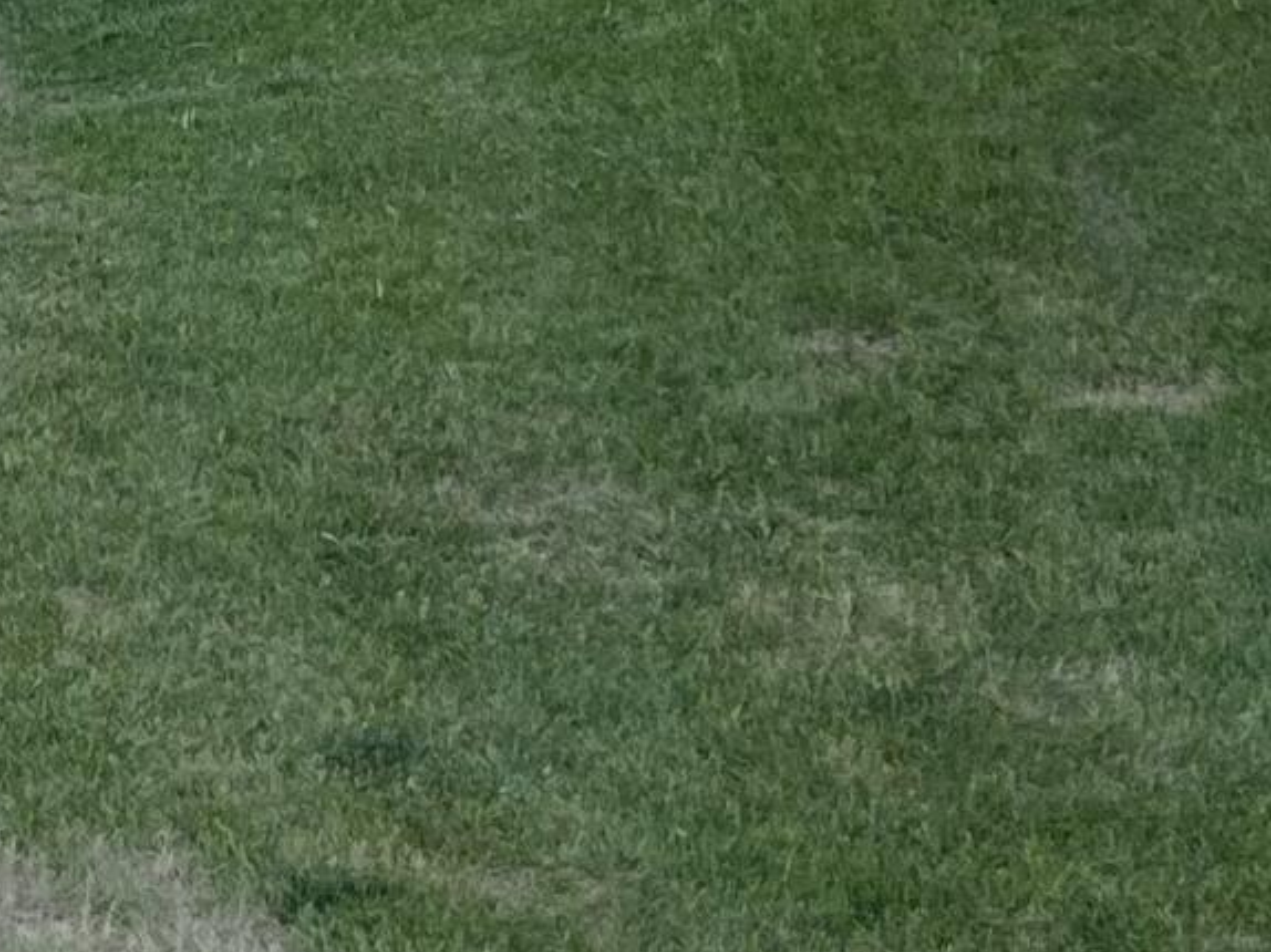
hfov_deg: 14.0
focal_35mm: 136
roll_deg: +0.5
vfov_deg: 10.0
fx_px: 4991
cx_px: -328
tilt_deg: +0.9
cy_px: -1056
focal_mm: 5.7
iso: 50
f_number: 1.5
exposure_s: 1/982
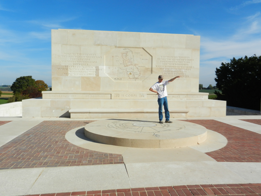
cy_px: 98
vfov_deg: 48.2
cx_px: 130
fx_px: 219
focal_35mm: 29
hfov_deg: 61.7
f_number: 7.2
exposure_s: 1/800
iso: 160
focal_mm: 5.1
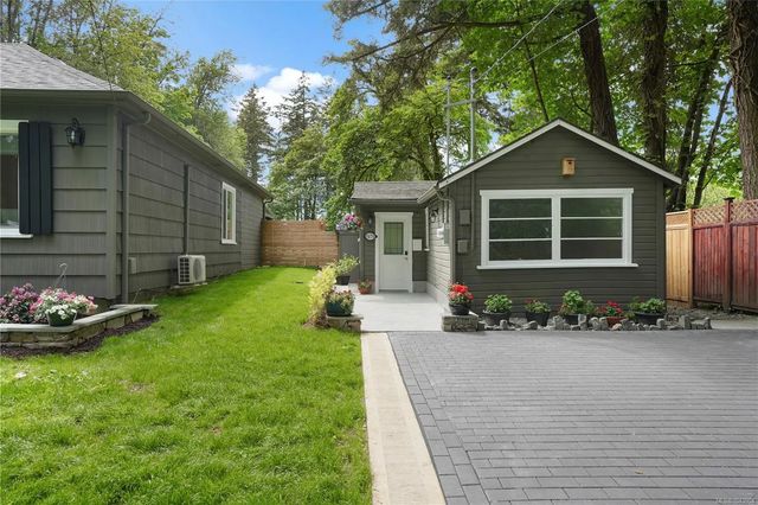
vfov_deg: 59.4
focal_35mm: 21
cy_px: 252
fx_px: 442
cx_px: 379
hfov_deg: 81.2
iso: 200
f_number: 7.1
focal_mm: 21
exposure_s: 1/30
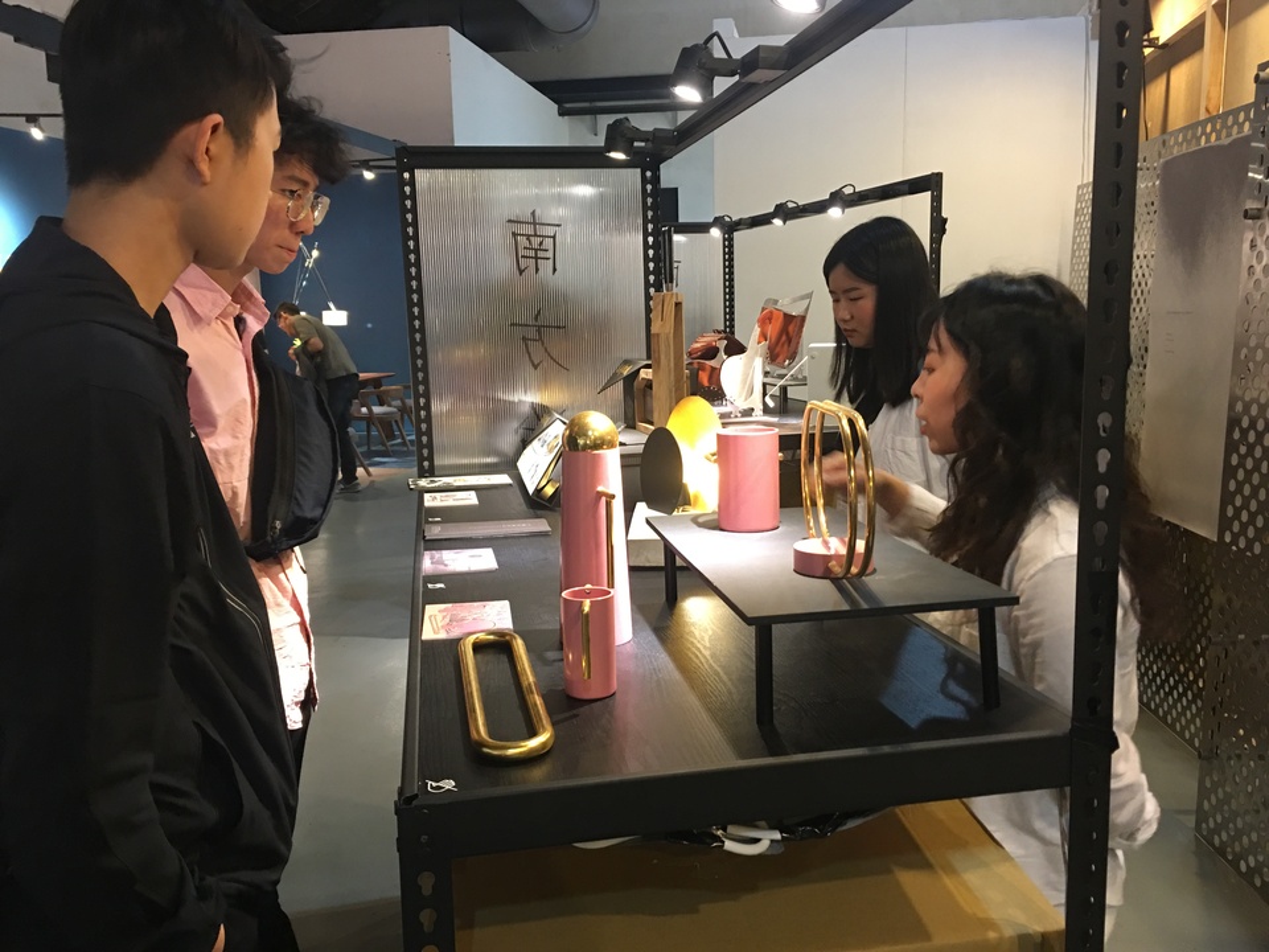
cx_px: 634
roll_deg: +1.3
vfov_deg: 48.2
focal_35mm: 29
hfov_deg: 61.7
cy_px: 476
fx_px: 1063
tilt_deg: -7.3
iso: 100
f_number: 2.2
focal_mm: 4.15
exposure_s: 1/10
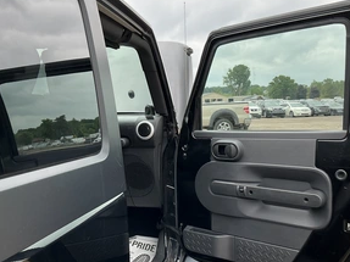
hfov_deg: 47.8
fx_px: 394
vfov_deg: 36.7
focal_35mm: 39
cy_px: 155
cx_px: 163
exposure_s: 1/200
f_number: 1.8
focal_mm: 3
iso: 20
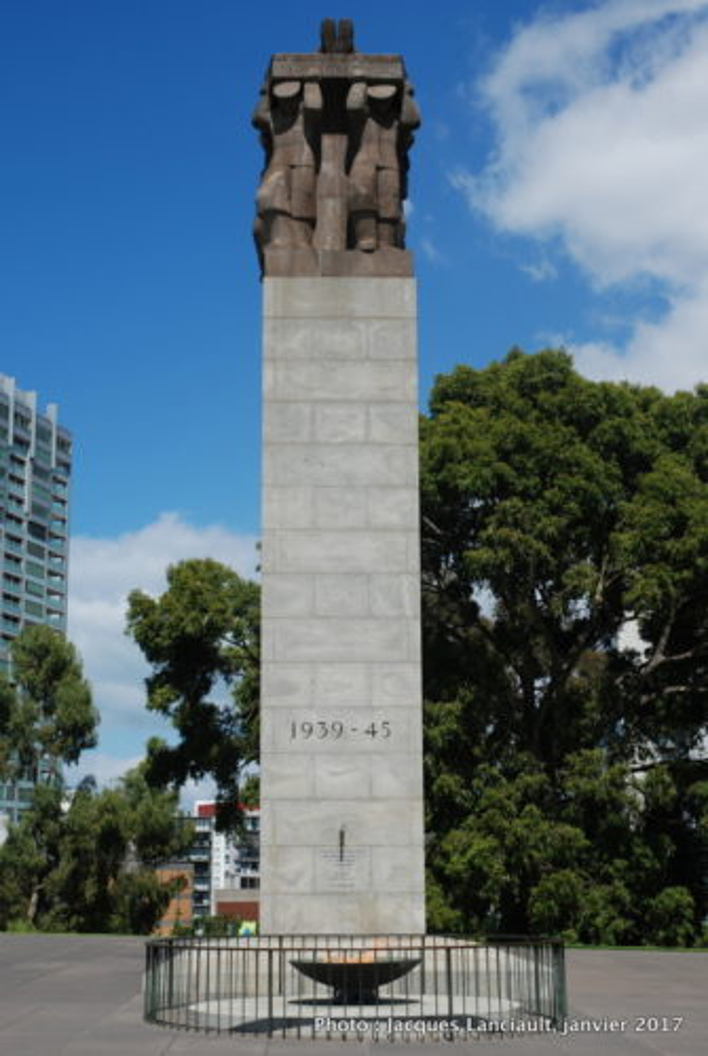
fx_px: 1543
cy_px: 528
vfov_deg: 37.8
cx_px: 354
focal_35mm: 52
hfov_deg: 25.8
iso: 100
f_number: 9
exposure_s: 1/320
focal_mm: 35
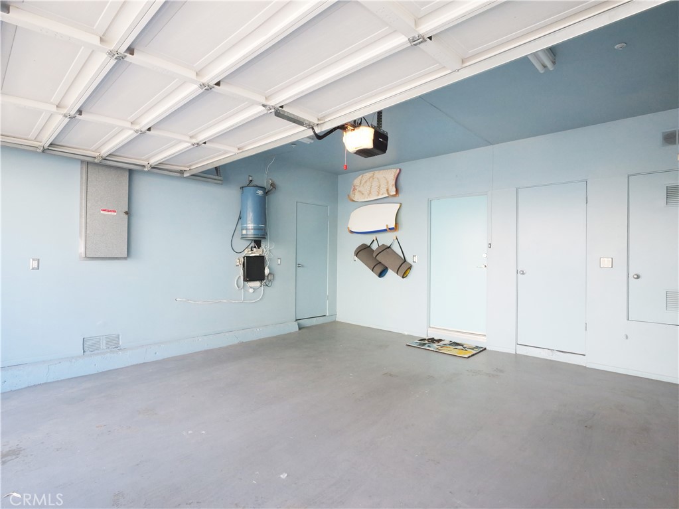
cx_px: 340
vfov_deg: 71.6
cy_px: 254
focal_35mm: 18
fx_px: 353
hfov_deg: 87.8
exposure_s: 1/160
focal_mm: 9
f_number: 8
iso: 2500
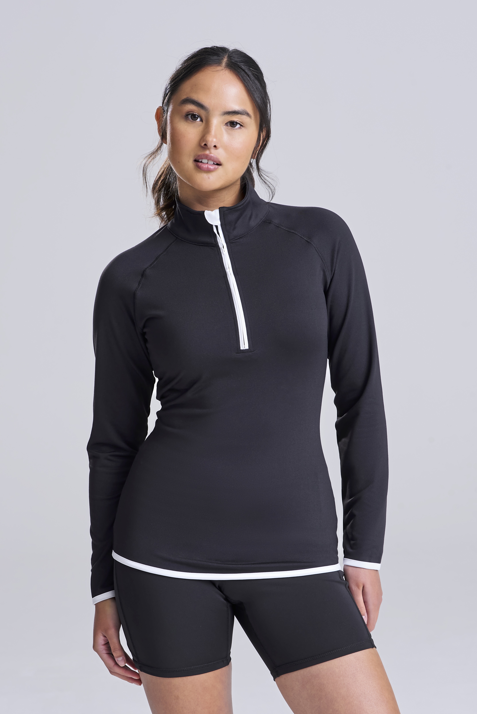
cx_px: 203
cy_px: 381
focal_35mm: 135
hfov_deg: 10.2
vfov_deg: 15.2
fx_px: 2680
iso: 400
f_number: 10
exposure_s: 1/160
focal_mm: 112
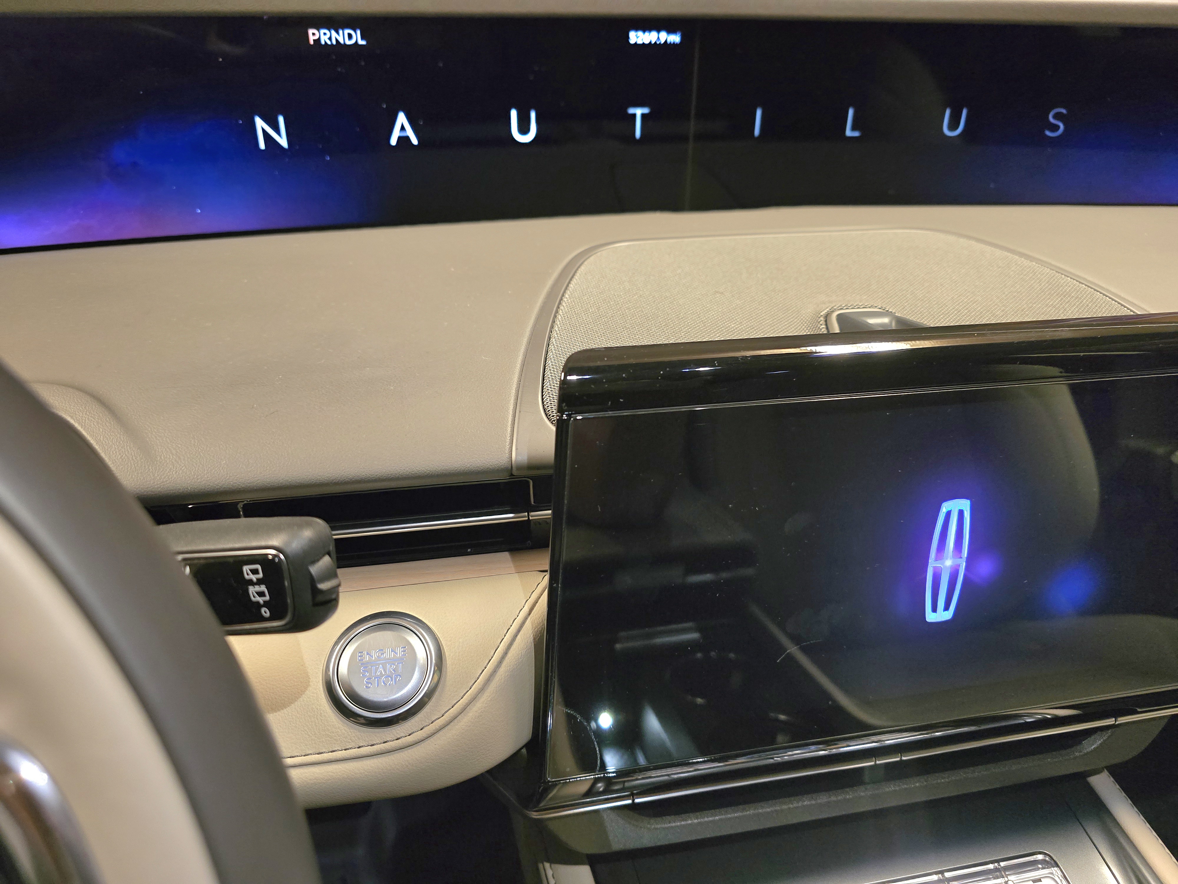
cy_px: 442
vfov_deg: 58.9
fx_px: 783
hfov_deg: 73.9
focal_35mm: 23
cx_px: 589
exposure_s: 1/45
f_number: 1.7
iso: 1250
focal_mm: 6.3
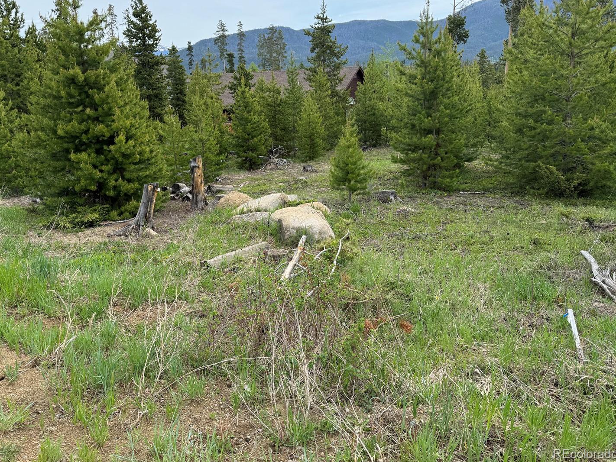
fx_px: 481
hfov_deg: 65.2
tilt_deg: -14.6
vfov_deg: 51.2
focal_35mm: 27
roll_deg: +2.4
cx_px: 277
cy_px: 203
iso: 80
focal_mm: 6.76
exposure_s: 1/1456
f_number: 1.78
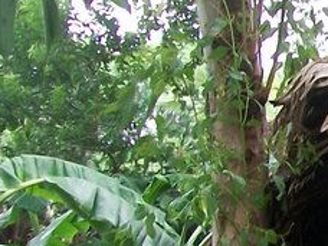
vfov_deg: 9.1
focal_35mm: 162
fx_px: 1535
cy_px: 256
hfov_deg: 11.1
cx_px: 657
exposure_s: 1/100
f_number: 2.7
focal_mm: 6
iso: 80
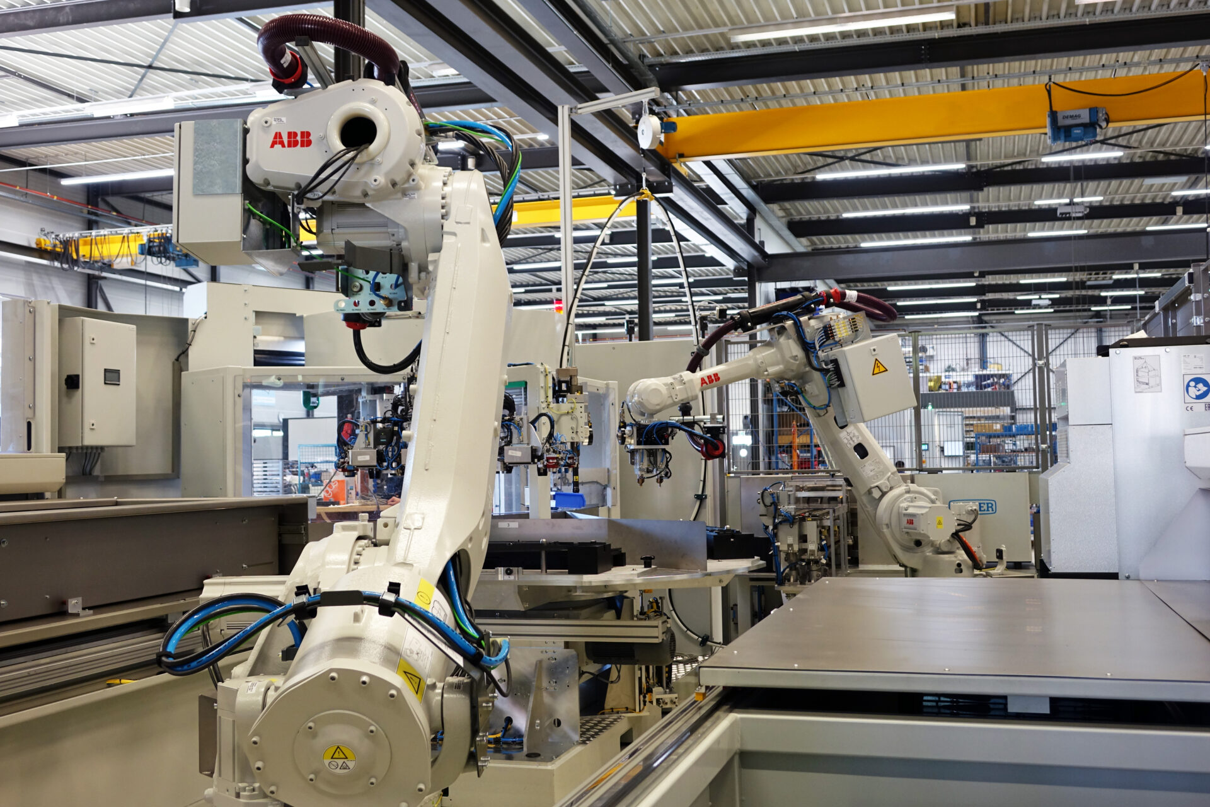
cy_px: 404
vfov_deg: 35.1
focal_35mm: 38
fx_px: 1277
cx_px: 605
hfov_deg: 50.7
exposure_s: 1/40
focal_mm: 13.94
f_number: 2.8
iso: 320
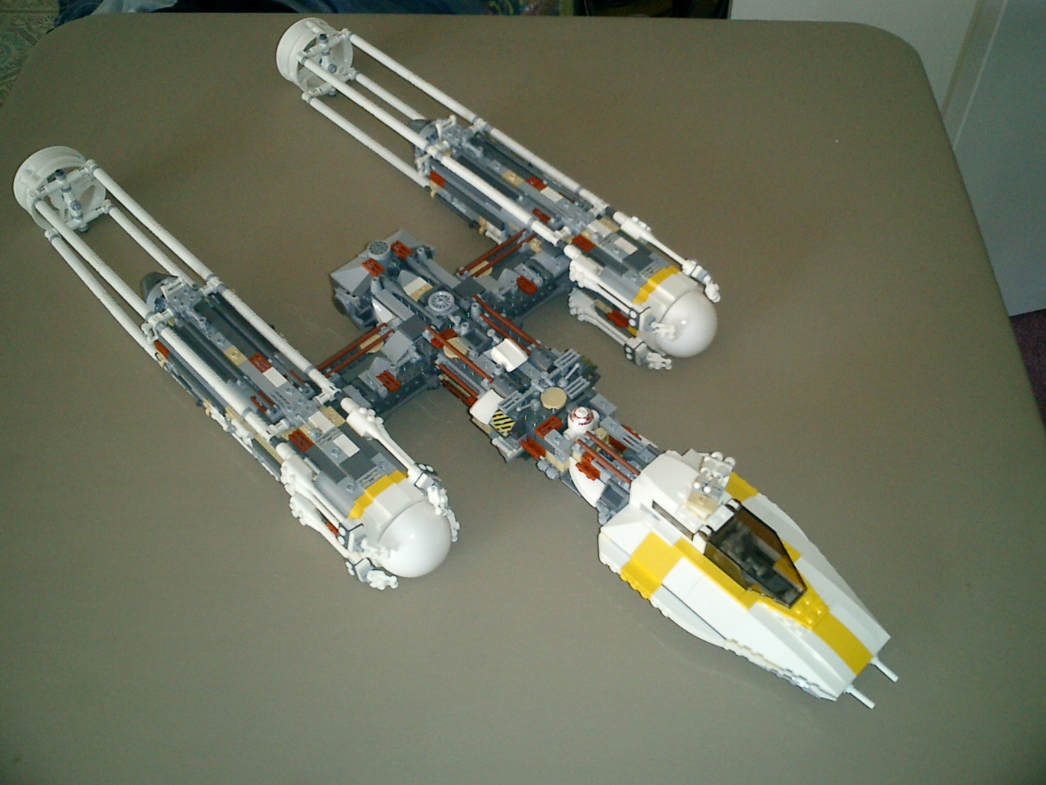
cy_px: 392
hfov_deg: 51.4
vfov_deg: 39.7
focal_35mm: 36
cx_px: 523
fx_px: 1088
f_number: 3.2
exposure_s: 1/30
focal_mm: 7.5
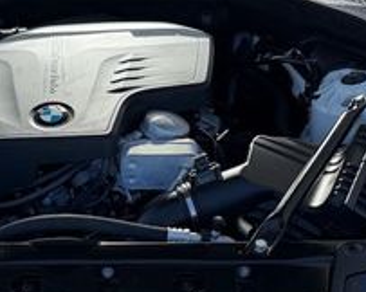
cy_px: 315
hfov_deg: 25.5
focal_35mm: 74
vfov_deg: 19.8
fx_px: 801
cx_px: 101
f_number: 1.78
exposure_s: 1/1271
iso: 80
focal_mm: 6.76
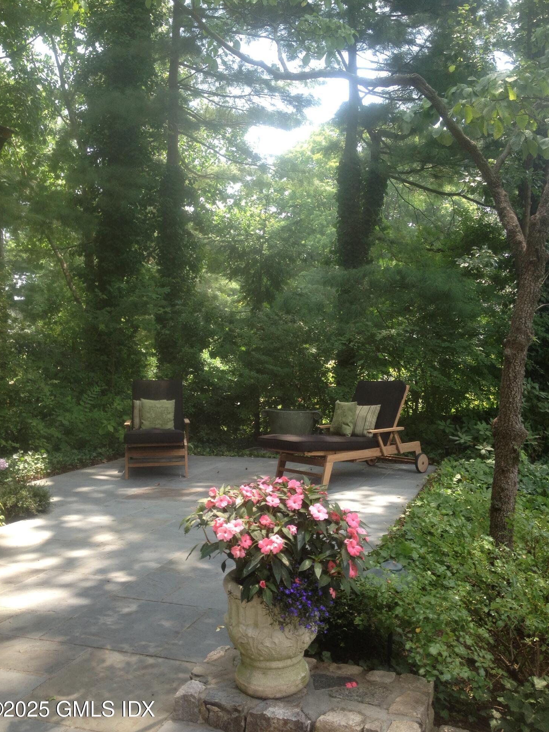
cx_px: 268
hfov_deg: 39.7
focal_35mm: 36
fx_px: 761
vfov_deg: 51.4
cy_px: 367
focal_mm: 4.28
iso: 50
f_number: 2.4
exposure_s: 1/210
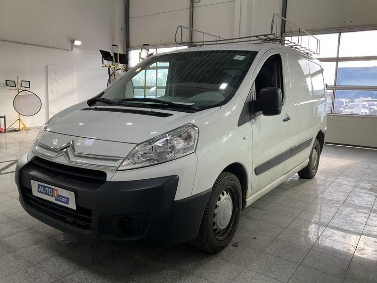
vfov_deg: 48.2
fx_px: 316
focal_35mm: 29
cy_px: 142
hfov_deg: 61.7
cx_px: 188
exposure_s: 1/100
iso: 32
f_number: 1.8
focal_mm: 3
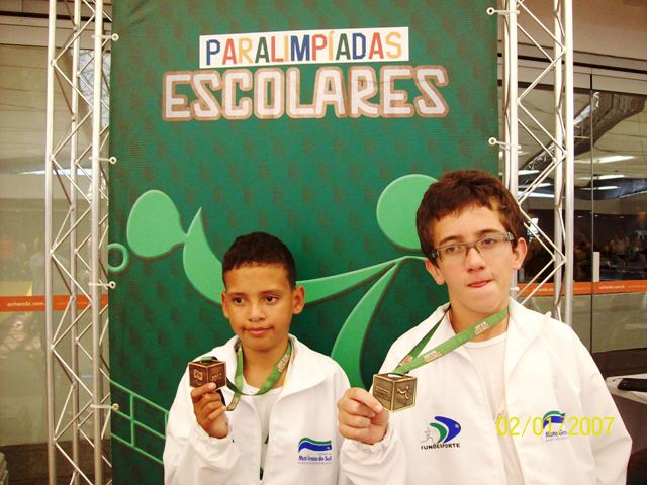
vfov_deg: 39.7
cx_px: 324
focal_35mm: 36
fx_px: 673
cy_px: 242
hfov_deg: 51.4
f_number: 2.7
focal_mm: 6
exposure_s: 1/96.9
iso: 200
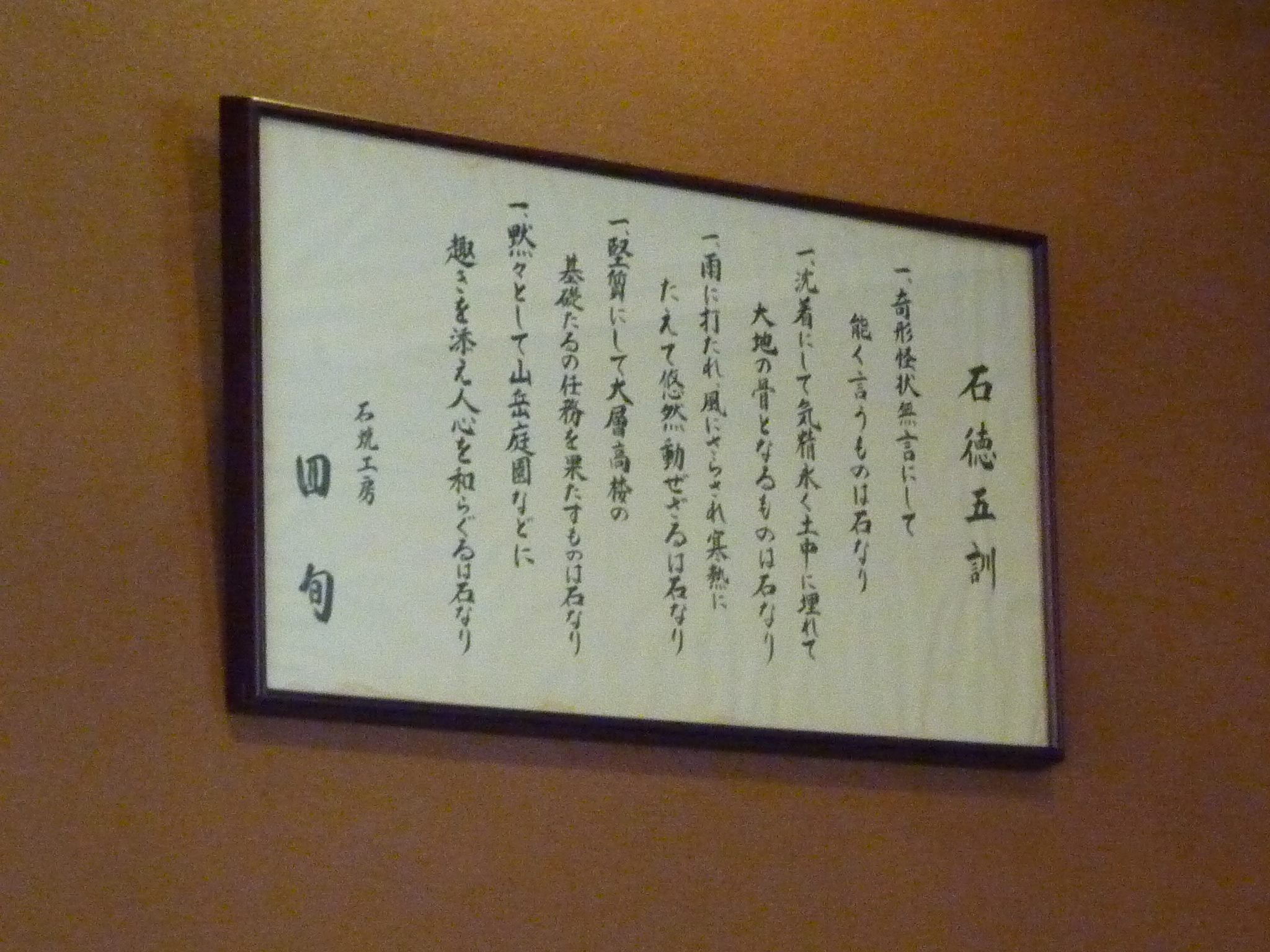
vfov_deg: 10.6
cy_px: 476
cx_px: 635
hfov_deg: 14.1
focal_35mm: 140
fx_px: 5136
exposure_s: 1/10
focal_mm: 12.8
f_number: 4.2
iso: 800
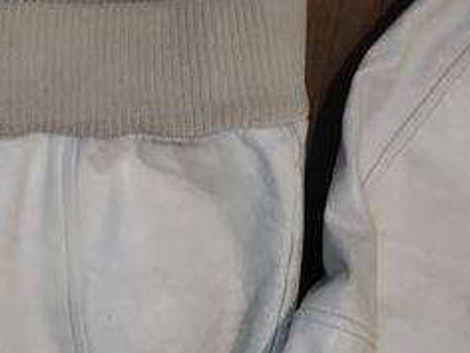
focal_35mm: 110
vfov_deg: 12.6
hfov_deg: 16.8
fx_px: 1494
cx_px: -145
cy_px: 568
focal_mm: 4.75
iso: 926
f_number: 1.8
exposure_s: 1/25
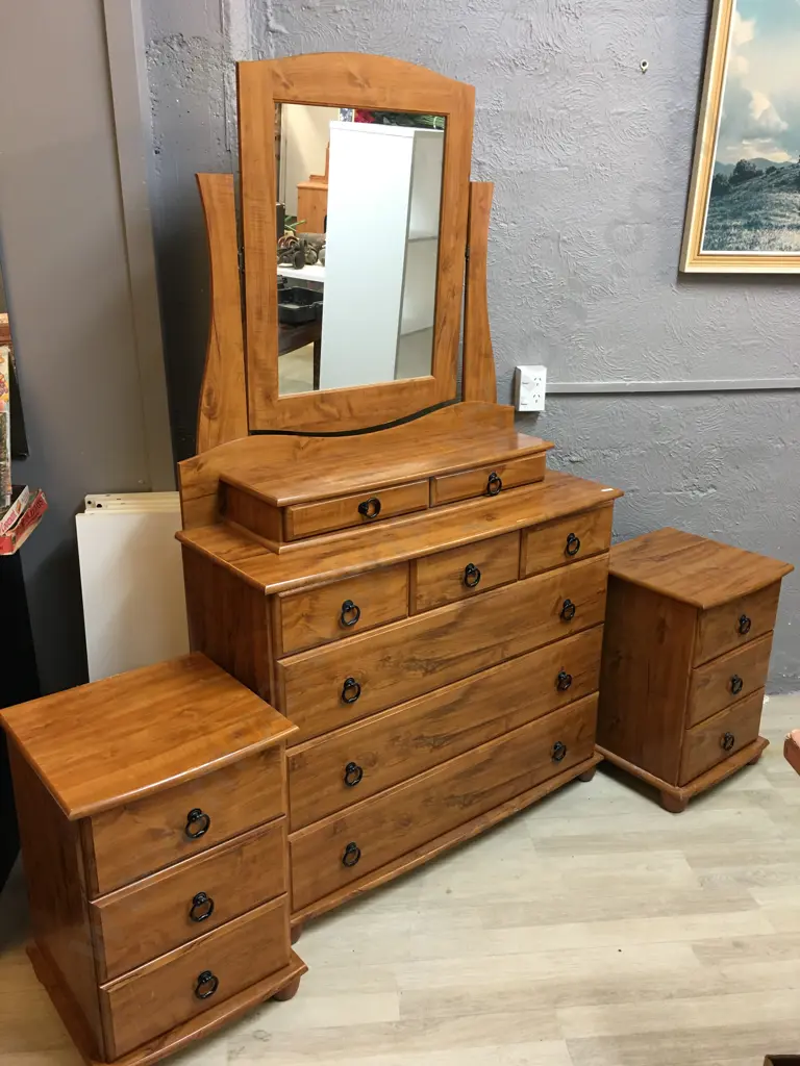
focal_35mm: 29
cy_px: 533
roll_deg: -1.1
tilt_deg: -17.8
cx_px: 400
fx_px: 894
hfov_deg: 48.2
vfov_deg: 61.7
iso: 64
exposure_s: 1/17
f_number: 2.2
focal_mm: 4.15
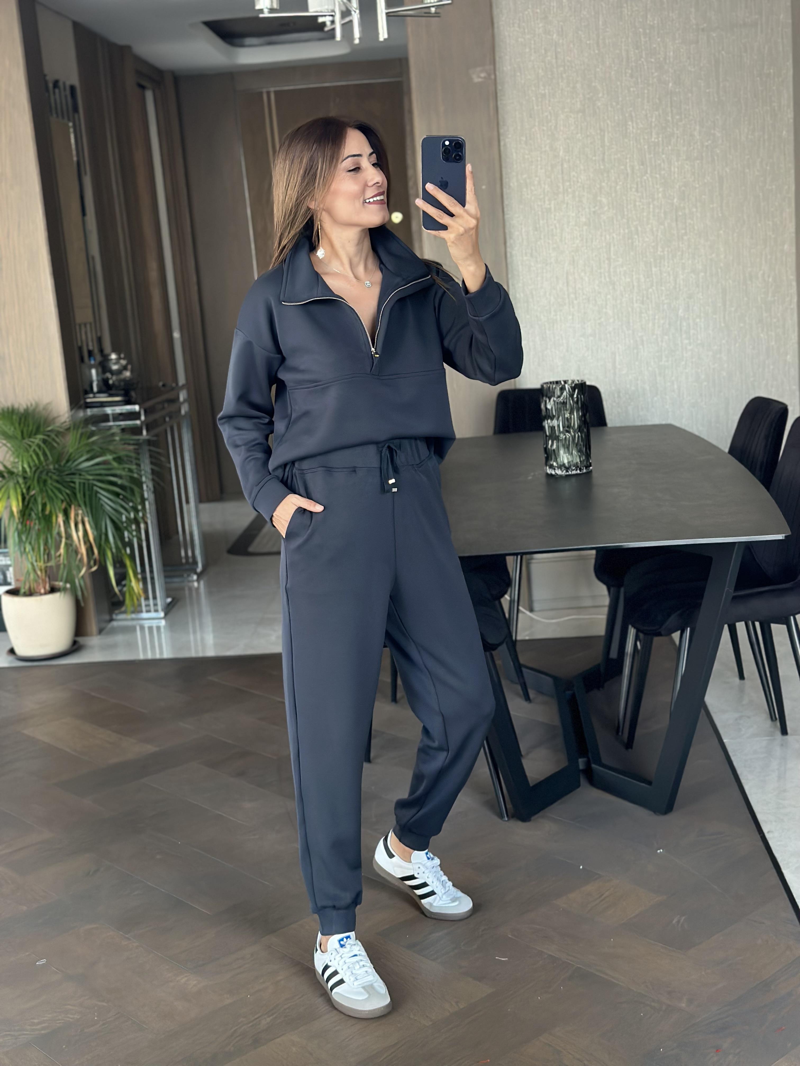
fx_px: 1479
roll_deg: +5.1
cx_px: 400
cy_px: 533
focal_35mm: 48
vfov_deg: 39.7
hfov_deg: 30.3
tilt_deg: -17.3
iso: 320
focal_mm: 6.86
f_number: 1.78
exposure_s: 1/60
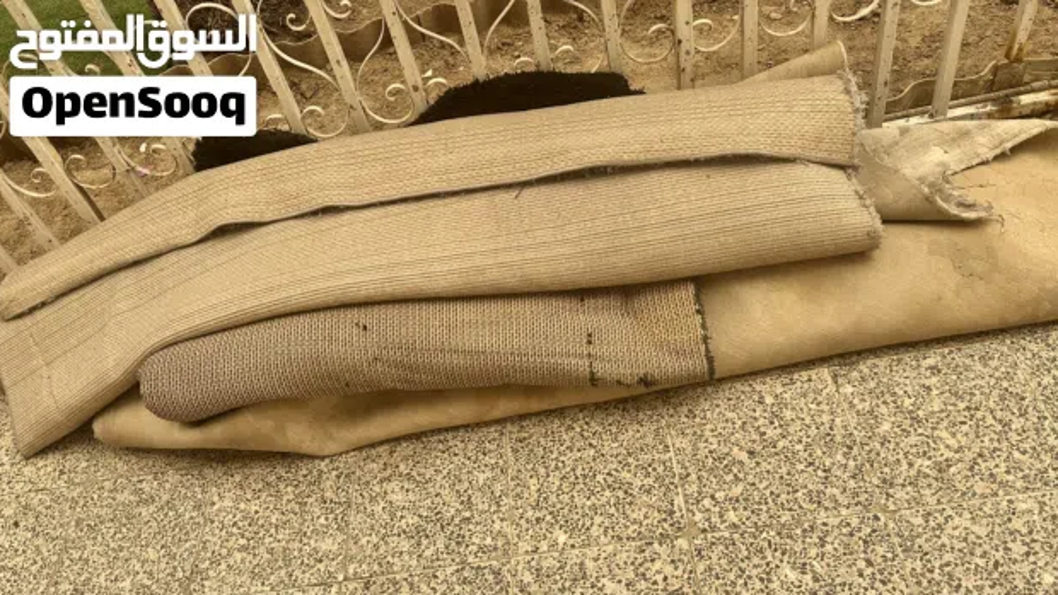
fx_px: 758
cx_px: 514
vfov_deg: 42.5
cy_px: 382
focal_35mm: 27
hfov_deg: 69.8
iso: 80
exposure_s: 1/672
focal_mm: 6.86
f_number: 1.78
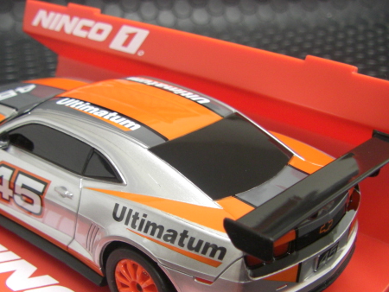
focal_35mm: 54
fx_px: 607
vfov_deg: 26.8
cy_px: 206
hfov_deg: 35.5
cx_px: 164
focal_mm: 6.3
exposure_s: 1/20
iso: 200
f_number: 3.4
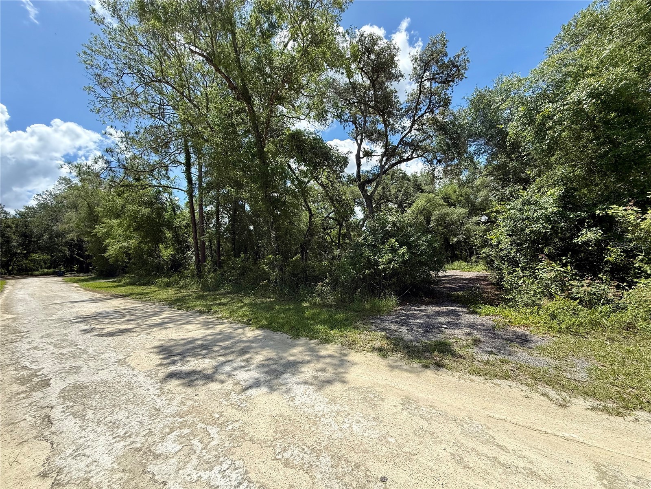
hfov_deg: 102.1
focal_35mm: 14
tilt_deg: +2.8
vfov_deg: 85.7
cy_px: 244
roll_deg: +1.7
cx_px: 326
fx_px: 263
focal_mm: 2.22
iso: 64
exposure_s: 1/914
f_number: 2.2
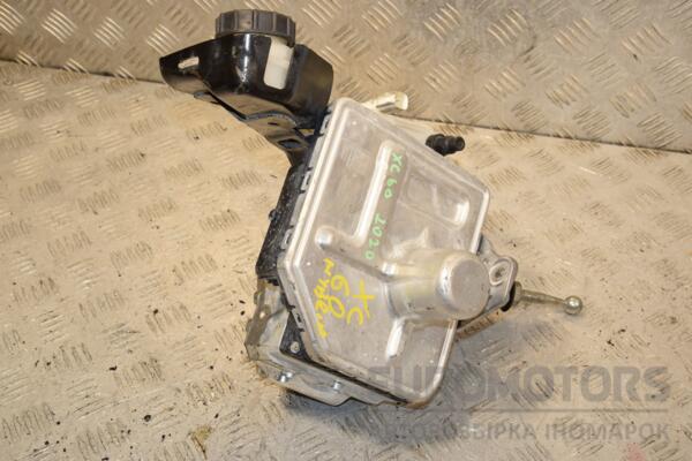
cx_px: 346
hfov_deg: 38.9
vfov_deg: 26.5
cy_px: 230
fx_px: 980
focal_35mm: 51
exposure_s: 1/200
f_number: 9
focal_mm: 34
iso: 800
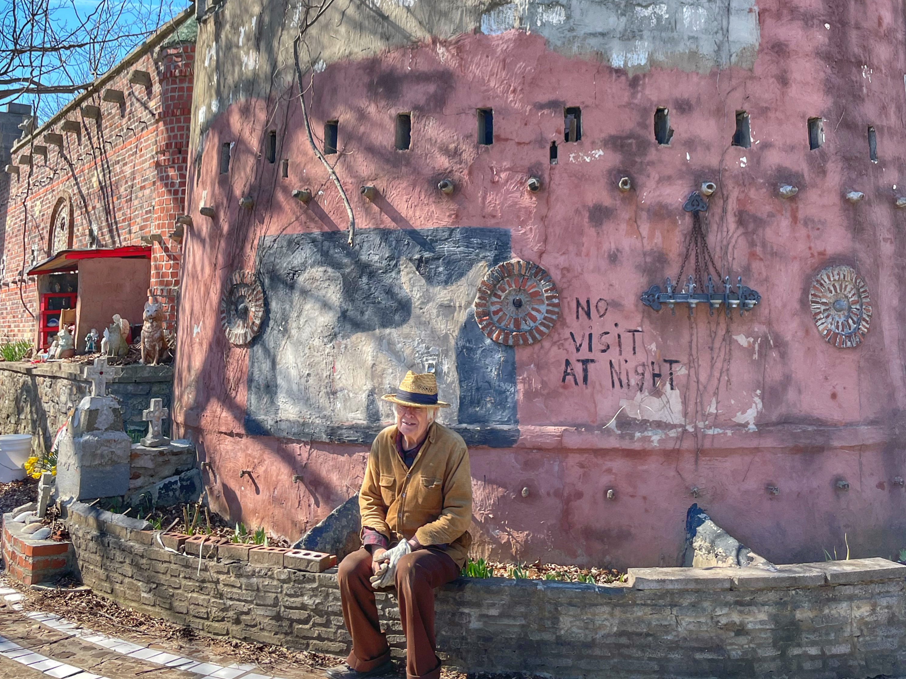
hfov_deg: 52.6
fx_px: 916
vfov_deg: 39.7
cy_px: 181
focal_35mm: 35
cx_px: 449
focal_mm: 4.2
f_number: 1.6
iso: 32
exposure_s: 1/1642
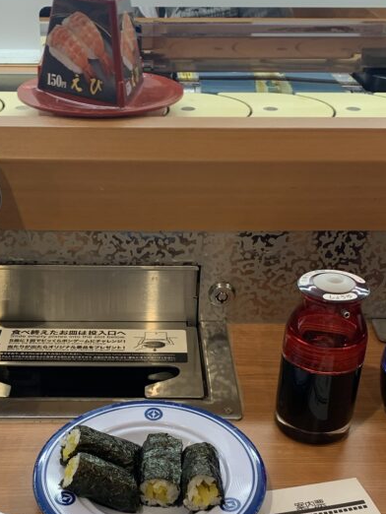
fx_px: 758
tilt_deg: -33.9
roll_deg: +1.4
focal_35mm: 51
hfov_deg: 28.5
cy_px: 363
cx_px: 144
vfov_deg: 36.9
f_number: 1.8
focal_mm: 4.25
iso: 80
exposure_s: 1/100
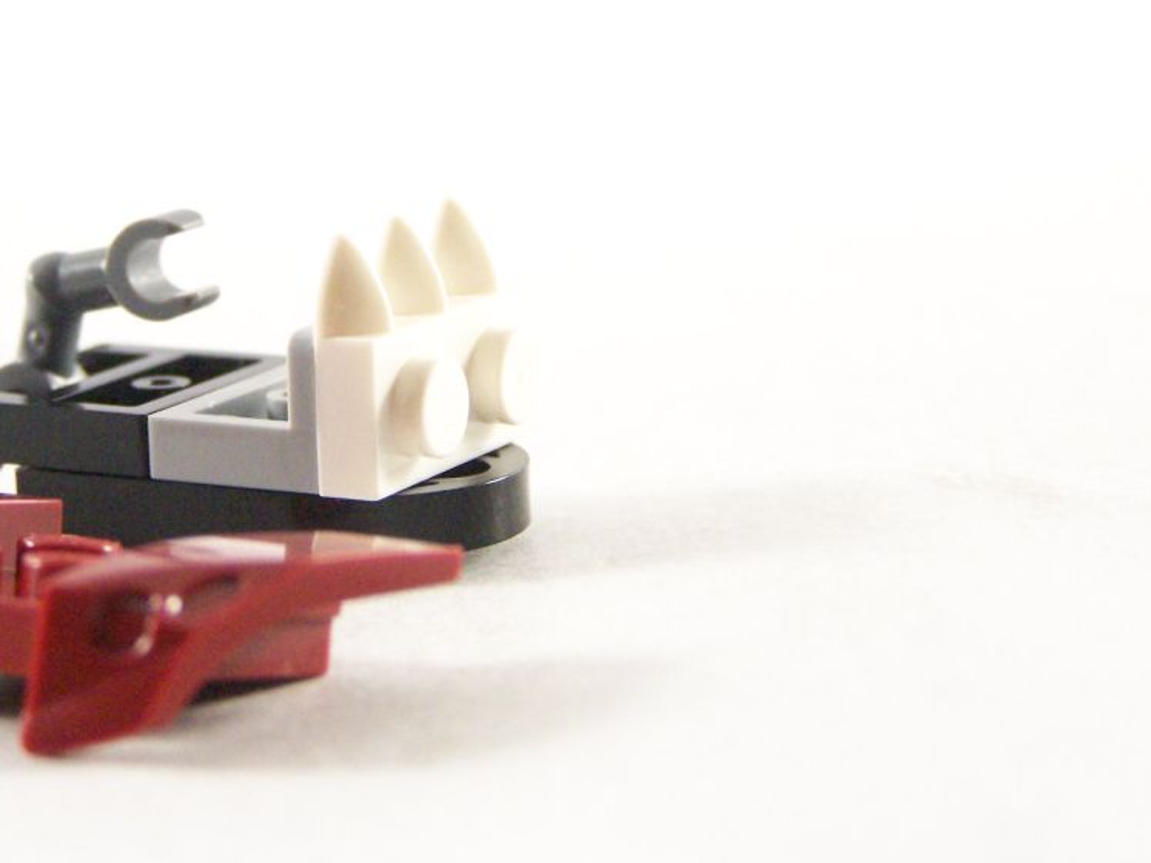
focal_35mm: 144
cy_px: 274
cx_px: 419
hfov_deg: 13.7
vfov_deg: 10.3
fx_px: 4787
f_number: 3.2
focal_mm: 17.5
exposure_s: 1/60
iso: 400
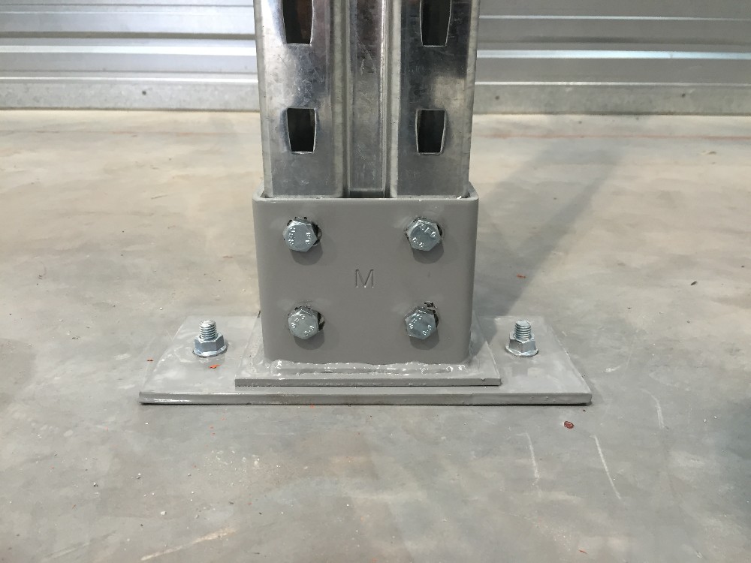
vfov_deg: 48.2
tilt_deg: -22.0
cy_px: 282
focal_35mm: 29
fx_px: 629
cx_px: 376
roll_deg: +0.5
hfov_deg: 61.7
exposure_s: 1/33
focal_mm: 4.15
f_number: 2.2
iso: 80
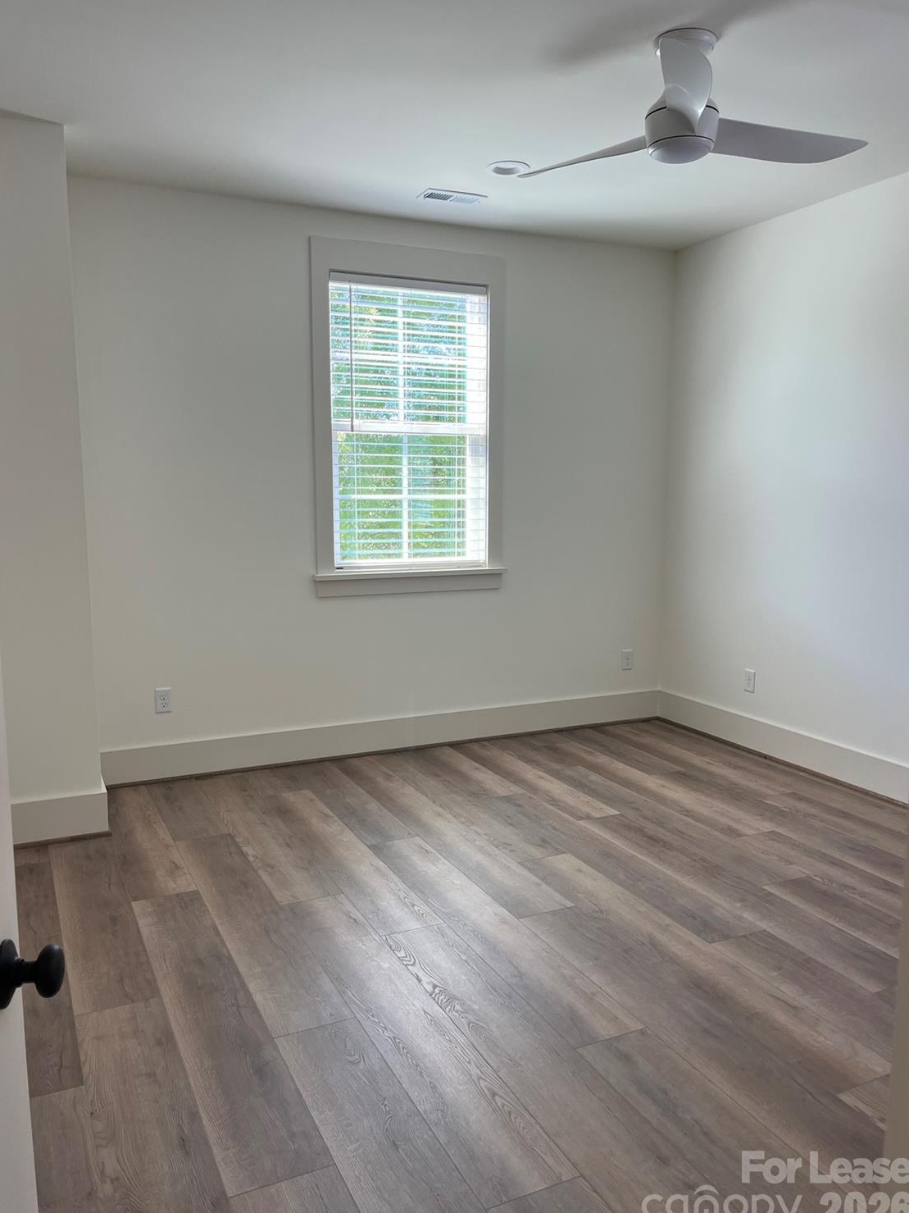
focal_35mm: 27
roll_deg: +1.6
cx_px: 447
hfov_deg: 51.3
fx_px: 945
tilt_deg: -5.9
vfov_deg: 65.3
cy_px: 612
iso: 64
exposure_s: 1/143
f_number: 1.6
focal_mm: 5.1
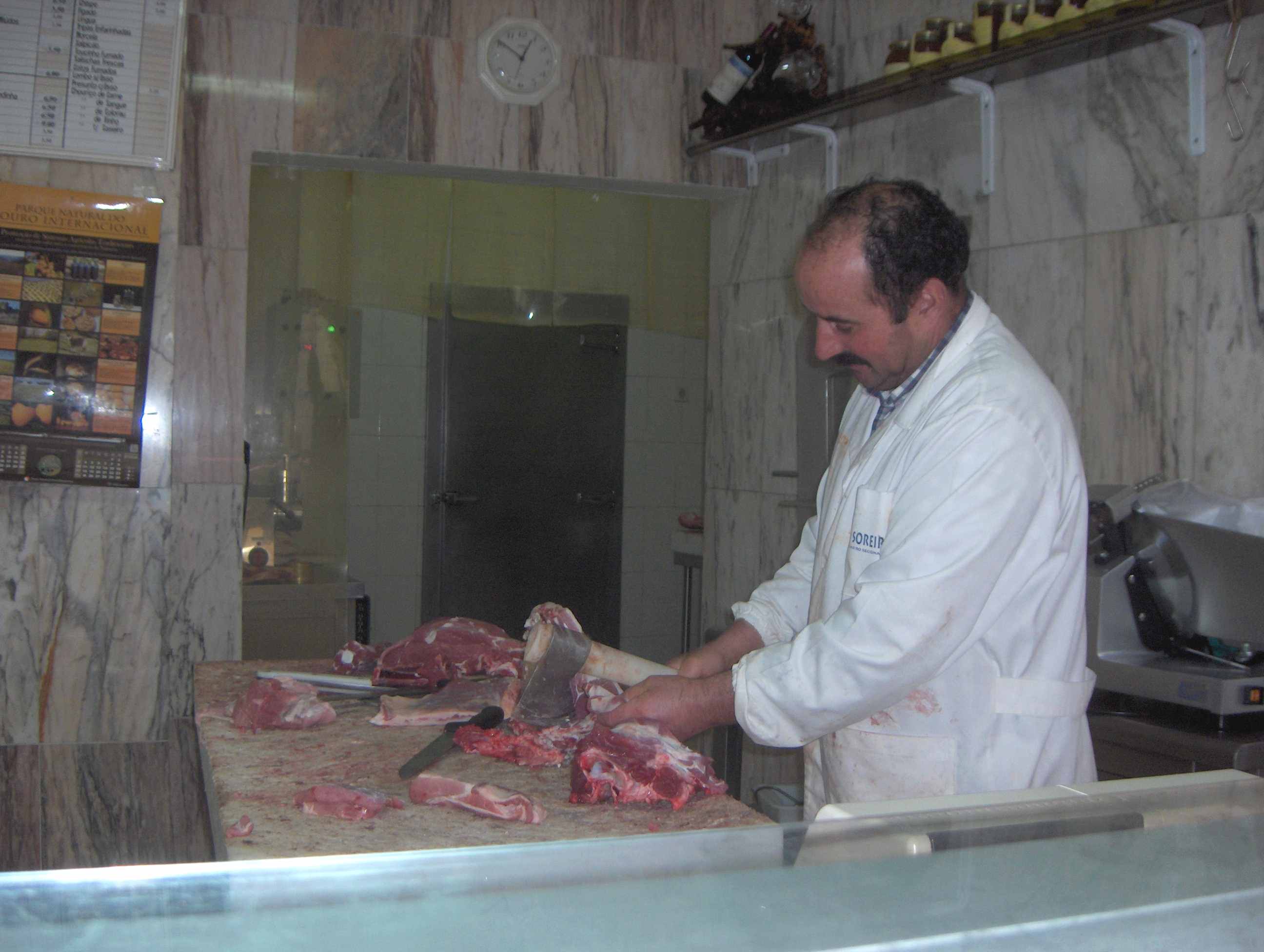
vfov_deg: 36.9
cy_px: 476
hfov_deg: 47.8
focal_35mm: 39
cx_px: 632
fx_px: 1426
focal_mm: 8
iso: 100
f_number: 2.8
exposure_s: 1/60
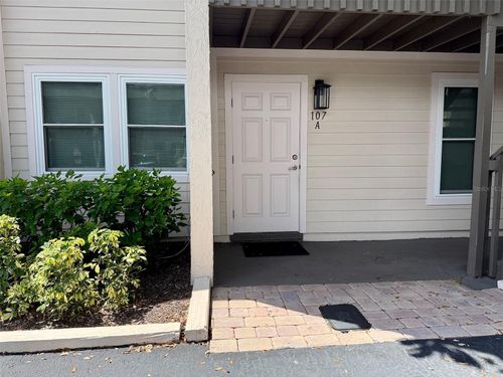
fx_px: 349
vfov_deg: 56.8
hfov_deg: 71.6
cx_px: 252
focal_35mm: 24
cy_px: 188
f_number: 1.78
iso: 100
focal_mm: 6.76
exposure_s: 1/2110
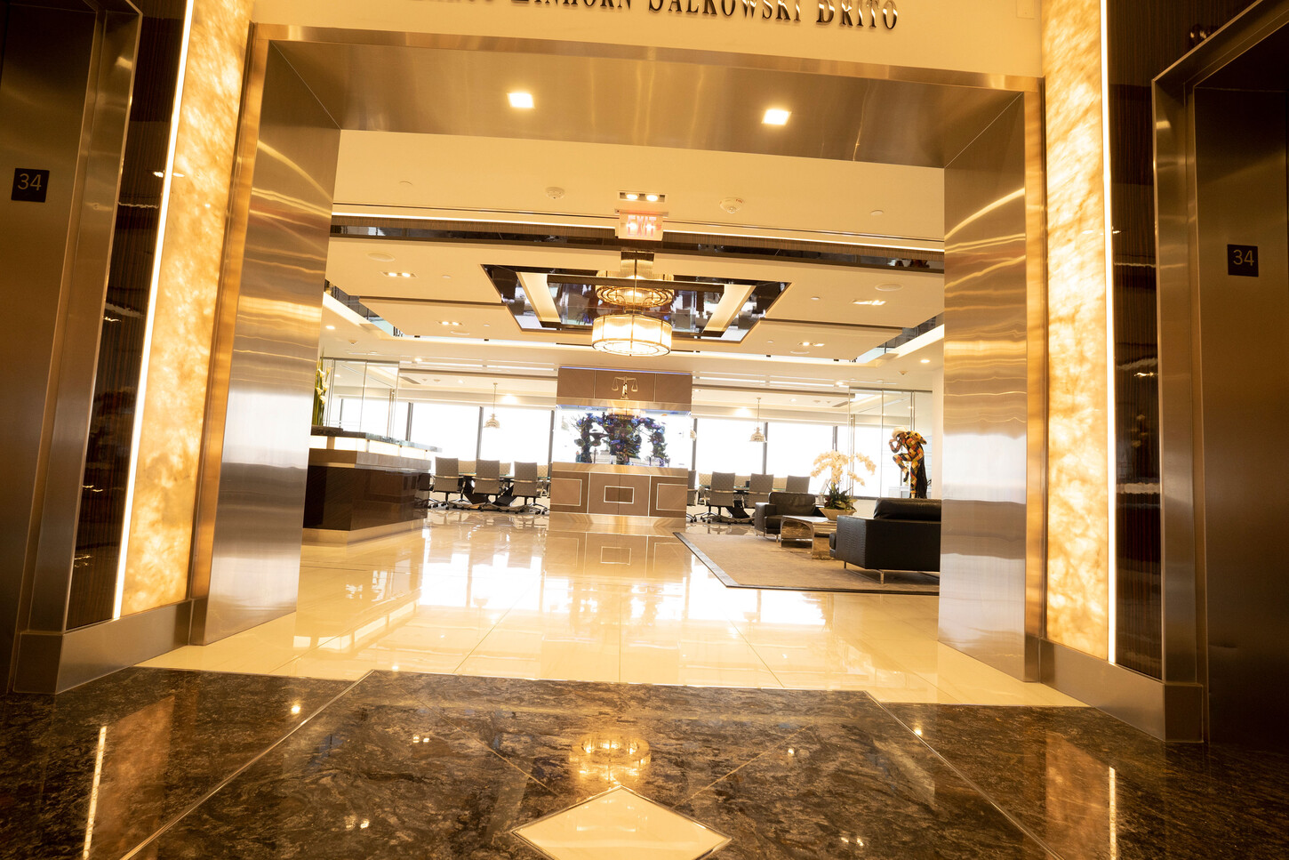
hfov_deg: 90.0
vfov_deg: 67.4
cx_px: 644
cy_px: 430
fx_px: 645
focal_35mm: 18
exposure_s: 1/30
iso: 1250
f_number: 9
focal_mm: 18
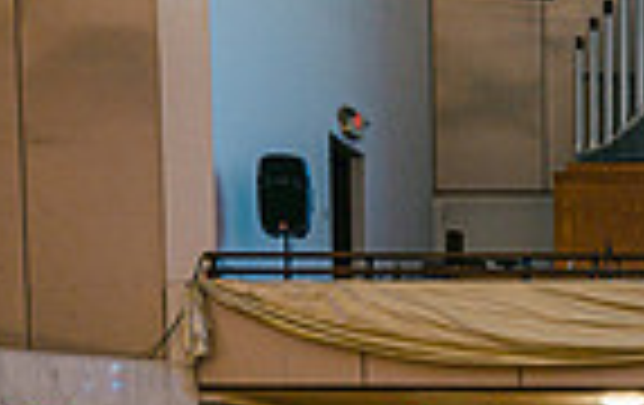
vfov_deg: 12.1
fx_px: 1759
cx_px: 986
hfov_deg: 18.3
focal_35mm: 100
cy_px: 720
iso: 320
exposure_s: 1/125
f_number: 2.8
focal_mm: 24
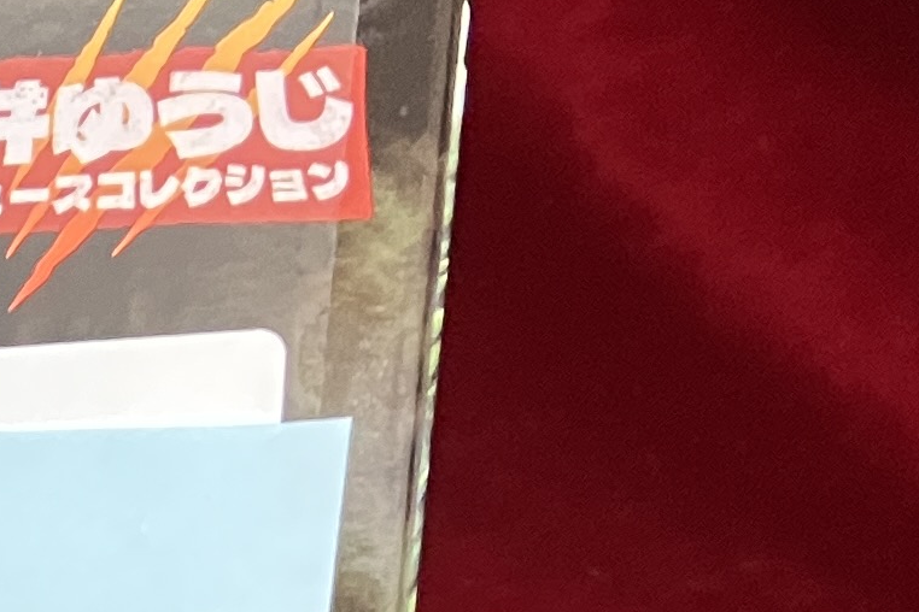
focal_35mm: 154
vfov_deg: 8.9
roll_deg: +0.1
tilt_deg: -21.8
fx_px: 3931
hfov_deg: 11.0
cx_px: -1369
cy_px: 575
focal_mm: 3.99
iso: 250
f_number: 1.8
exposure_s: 1/40
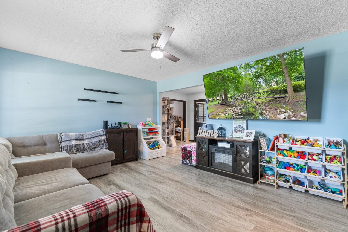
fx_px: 145
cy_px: 116
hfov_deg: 100.4
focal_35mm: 15
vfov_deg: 77.3
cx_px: 174
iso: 100
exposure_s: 1/1.25
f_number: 4.5
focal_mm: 10
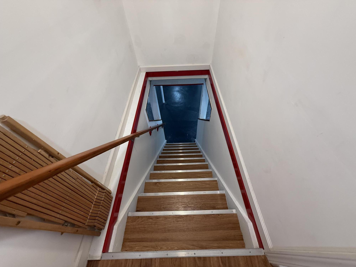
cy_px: 134
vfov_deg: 85.7
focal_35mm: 14
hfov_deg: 102.1
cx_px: 178
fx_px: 144
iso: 250
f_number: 2.2
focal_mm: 2.22
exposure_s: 1/120
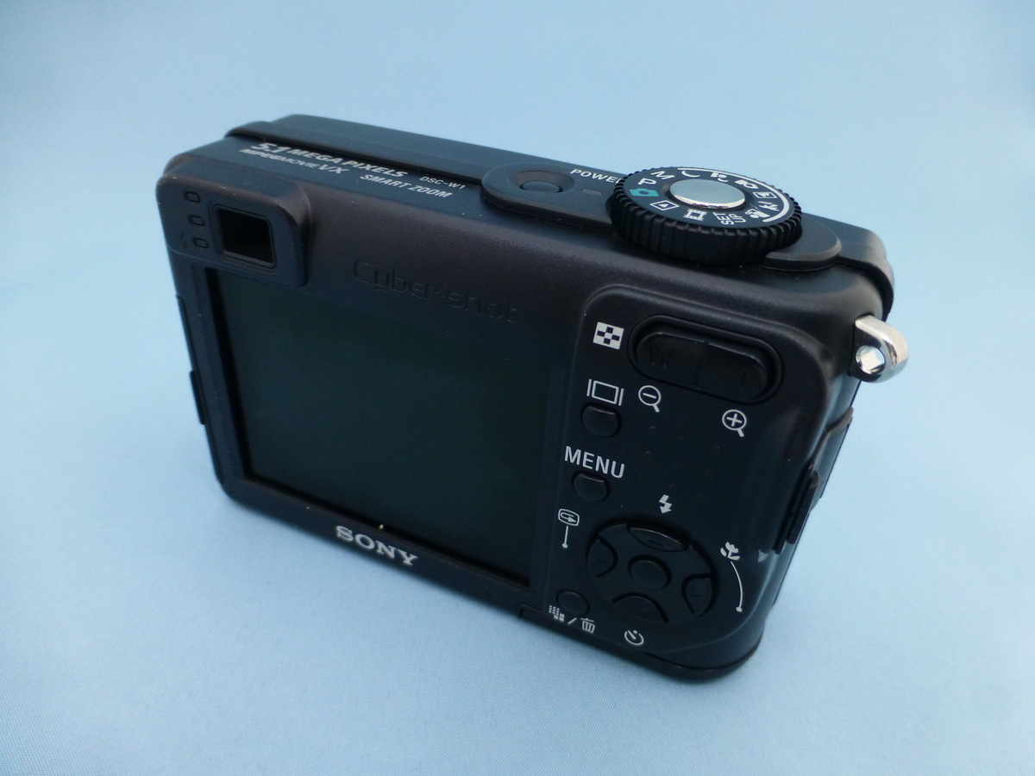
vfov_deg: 56.8
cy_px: 388
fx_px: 718
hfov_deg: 71.6
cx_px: 518
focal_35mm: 24
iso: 320
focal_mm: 4.3
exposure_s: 1/60
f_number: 3.3
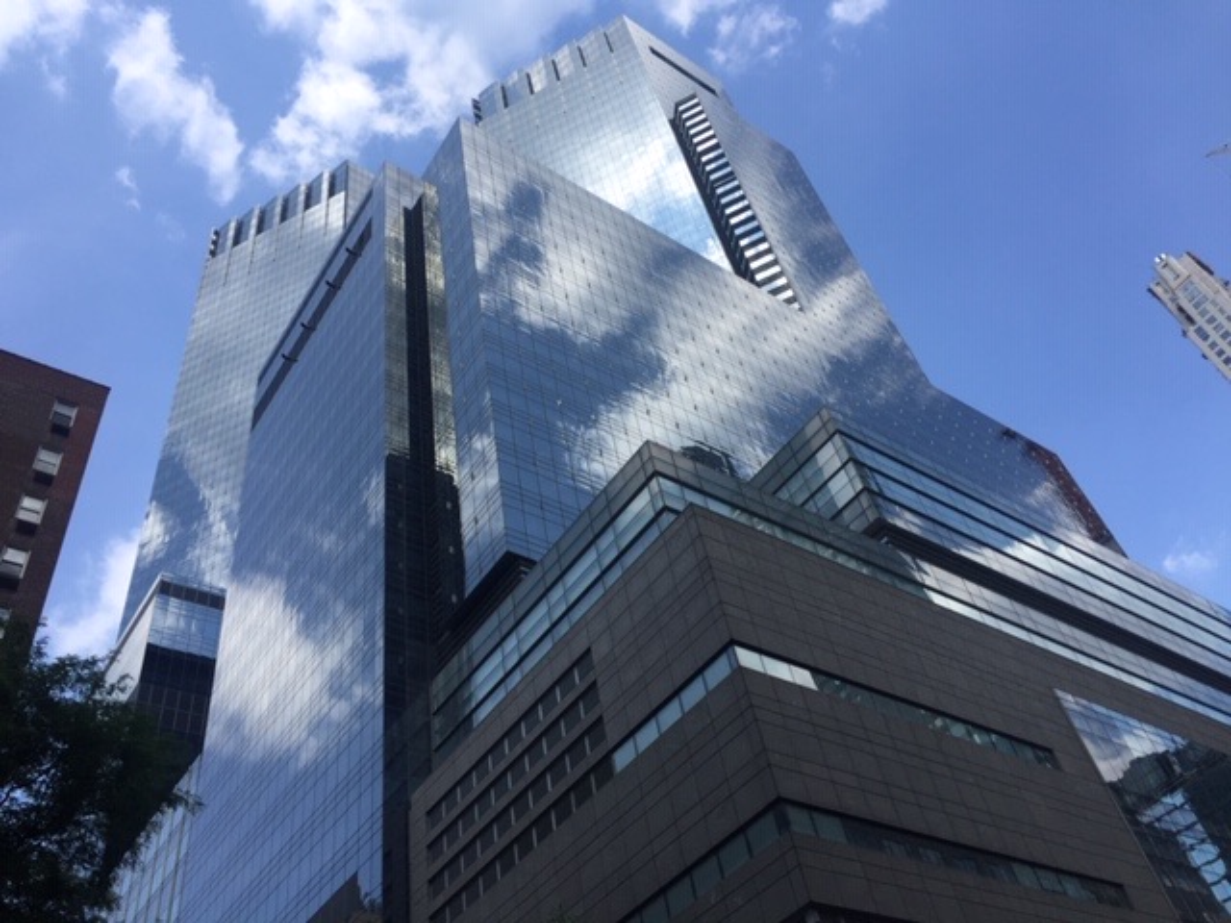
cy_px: 462
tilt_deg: +48.1
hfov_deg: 61.7
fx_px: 1031
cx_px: 616
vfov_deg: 48.2
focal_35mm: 29
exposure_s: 1/1236
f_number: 2.2
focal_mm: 4.15
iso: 32
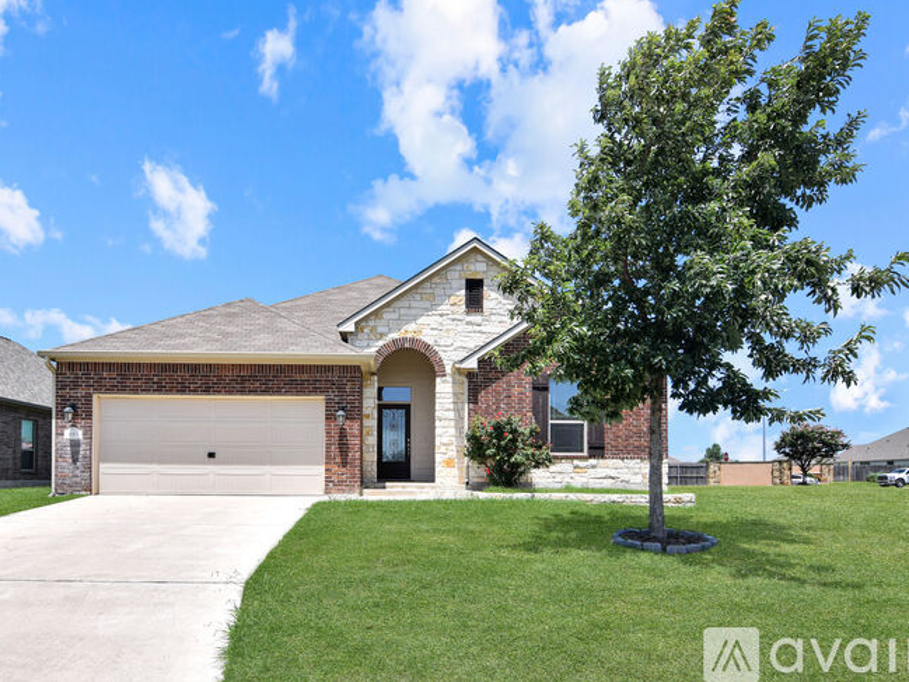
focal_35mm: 20
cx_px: 405
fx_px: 525
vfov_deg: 66.0
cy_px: 333
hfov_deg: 81.4
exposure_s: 1/320
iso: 100
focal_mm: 12
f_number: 7.1
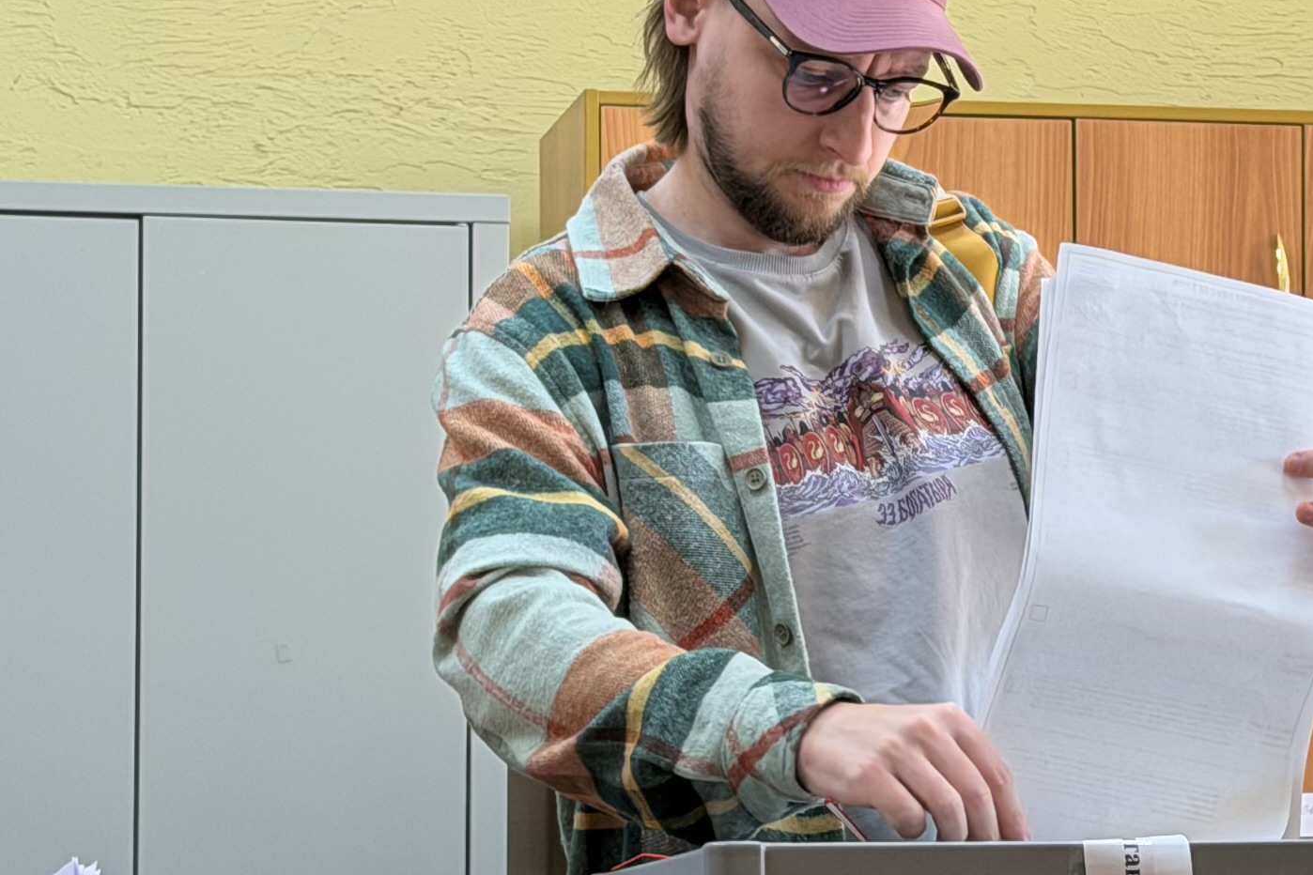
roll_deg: +0.7
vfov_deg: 9.5
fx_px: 5252
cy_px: 597
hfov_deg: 14.2
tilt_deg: +3.6
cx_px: 1097
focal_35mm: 144
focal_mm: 6.76
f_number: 1.78
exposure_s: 1/142
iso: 50
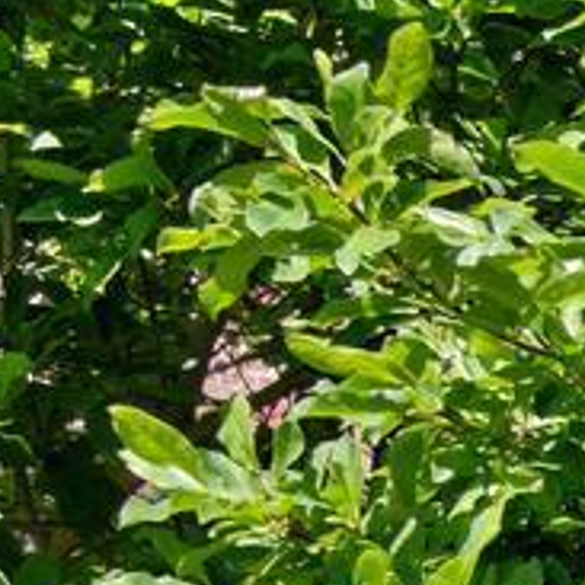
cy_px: 1282
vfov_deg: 7.3
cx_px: 2561
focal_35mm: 228
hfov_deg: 6.0
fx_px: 4359
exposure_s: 1/400
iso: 320
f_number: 6.3
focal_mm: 24
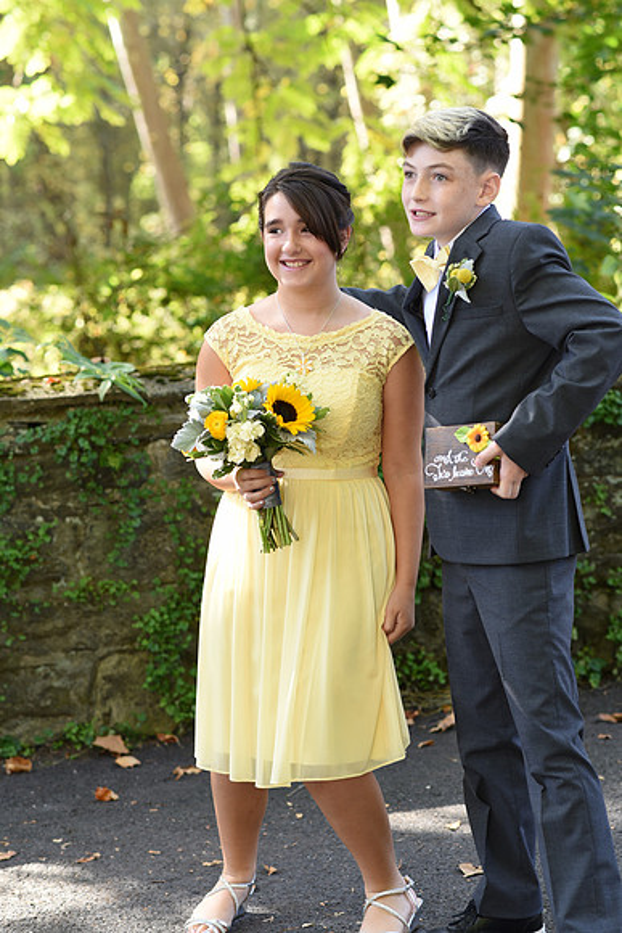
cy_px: 466
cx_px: 311
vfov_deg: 23.9
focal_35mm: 85
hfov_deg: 16.1
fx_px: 2201
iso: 500
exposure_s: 1/200
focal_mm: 85
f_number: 4
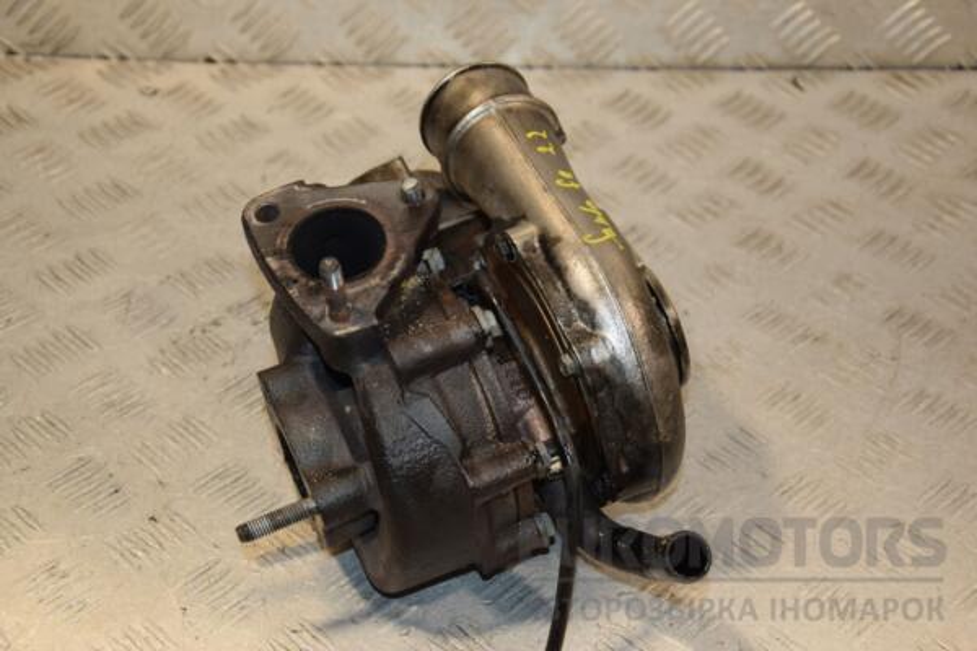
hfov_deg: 29.9
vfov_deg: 20.2
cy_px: 326
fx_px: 1832
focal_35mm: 68
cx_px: 488
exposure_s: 1/200
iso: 800
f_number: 5
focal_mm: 45
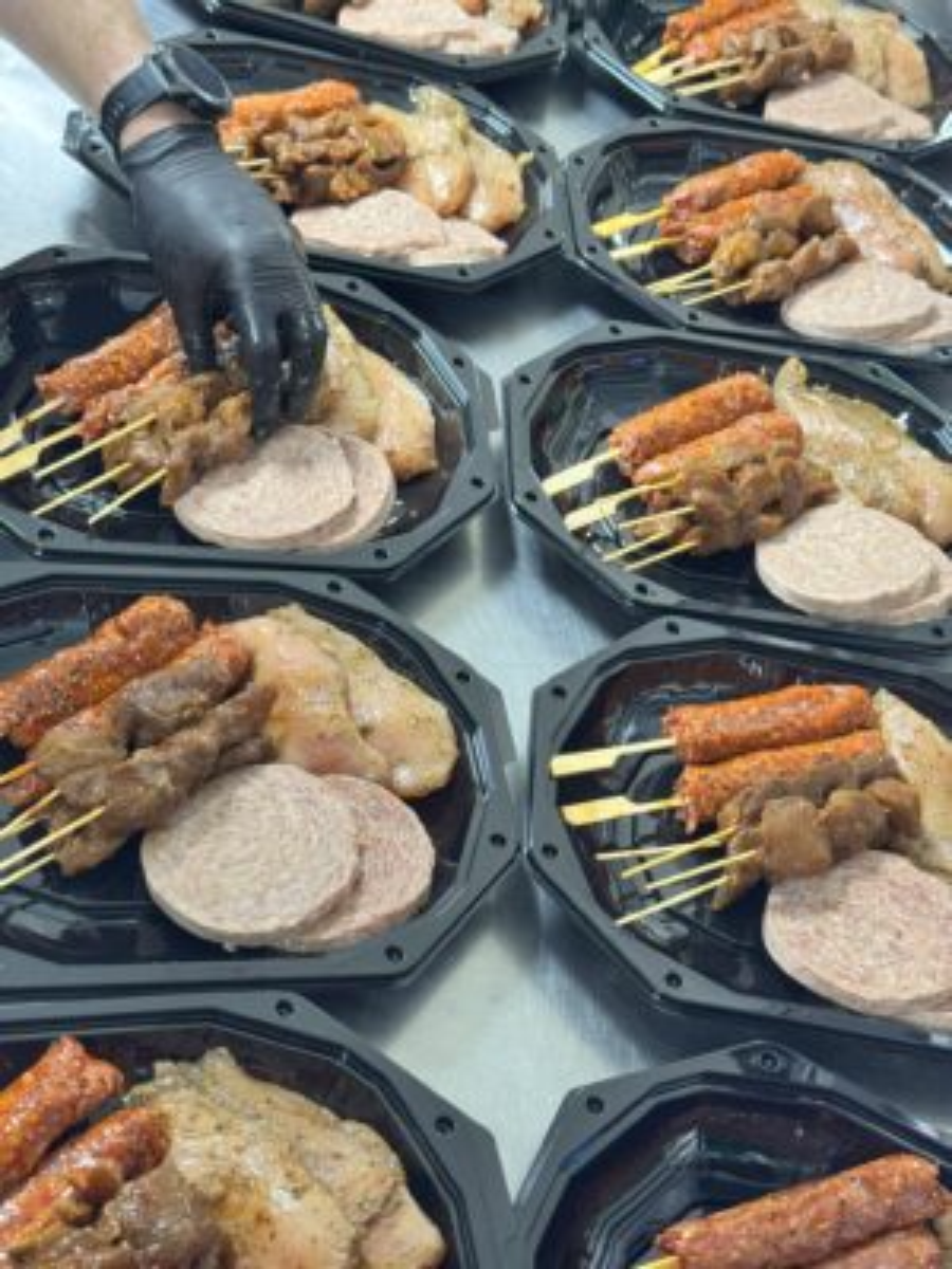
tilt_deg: -46.1
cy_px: 634
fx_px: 1760
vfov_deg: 39.7
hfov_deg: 30.3
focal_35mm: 48
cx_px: 476
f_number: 1.78
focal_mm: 6.76
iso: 250
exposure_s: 1/33
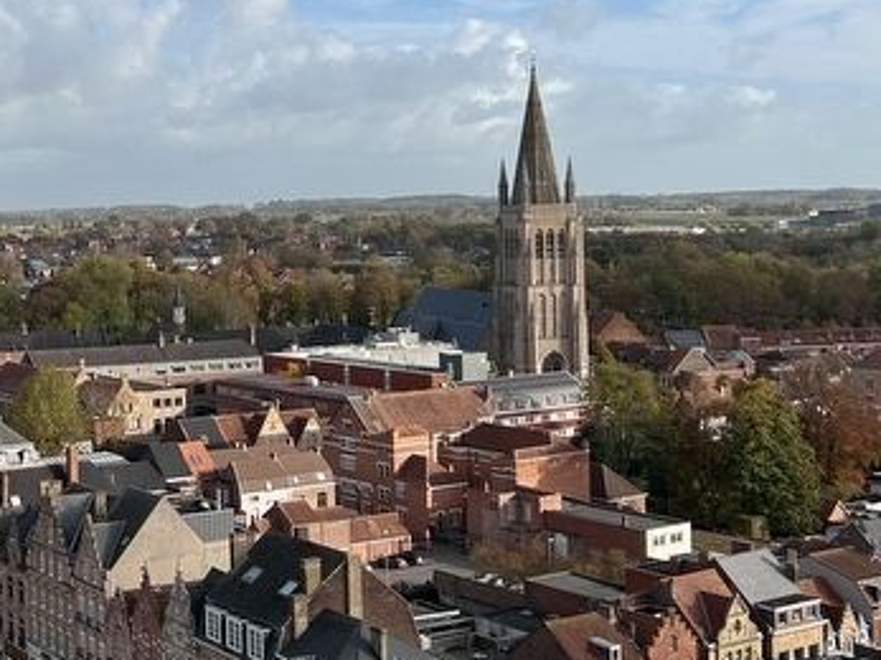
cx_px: 69
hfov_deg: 30.6
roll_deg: +3.4
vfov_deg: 24.3
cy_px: 218
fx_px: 1527
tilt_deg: -0.7
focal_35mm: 60
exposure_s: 1/3831
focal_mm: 5.7
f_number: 1.5
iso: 50
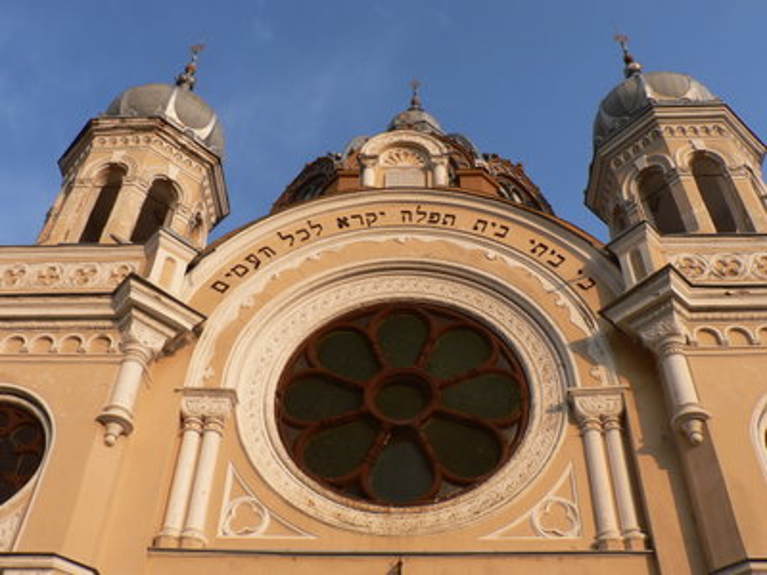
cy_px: 288
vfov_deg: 39.7
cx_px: 384
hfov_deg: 51.4
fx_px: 798
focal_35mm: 36
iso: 80
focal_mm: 6
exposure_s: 1/250
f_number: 4
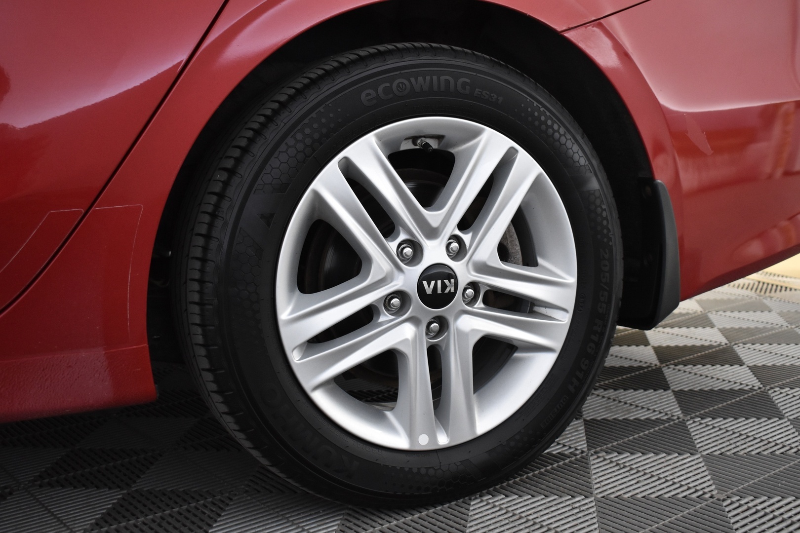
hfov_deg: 43.6
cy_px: 266
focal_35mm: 45
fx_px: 1000
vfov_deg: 29.9
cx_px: 400
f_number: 4.2
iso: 1600
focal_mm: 30
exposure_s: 1/50
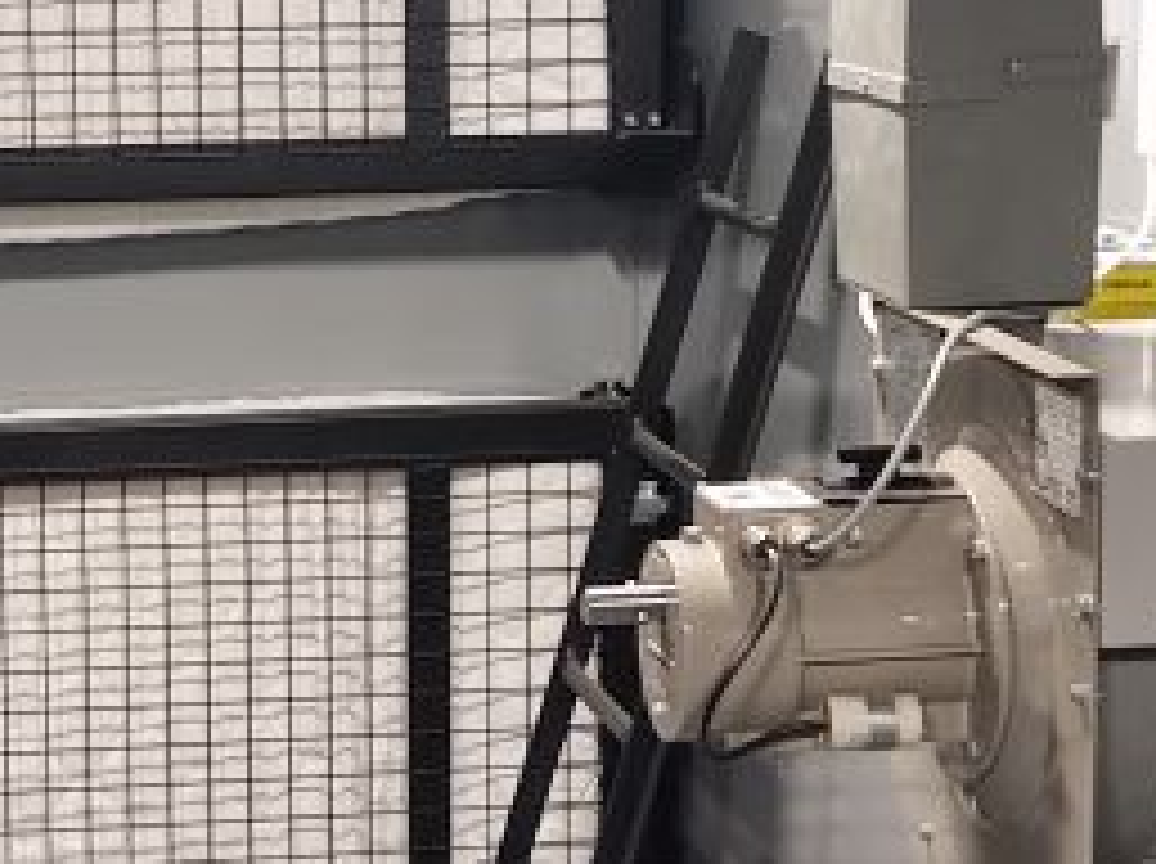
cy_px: 418
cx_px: 315
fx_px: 3368
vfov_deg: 14.6
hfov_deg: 19.4
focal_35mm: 101
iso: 500
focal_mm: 5.9
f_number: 2
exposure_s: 1/25
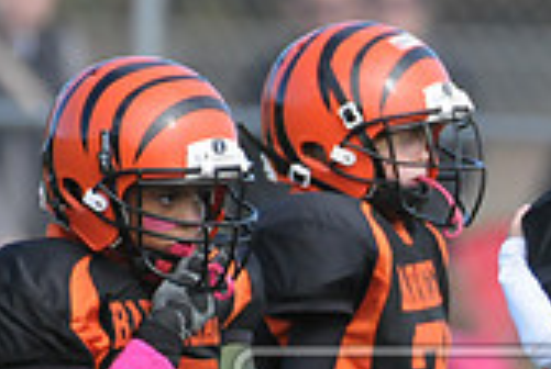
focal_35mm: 1972
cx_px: 627
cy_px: 469
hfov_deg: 1.0
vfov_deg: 0.7
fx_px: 30236
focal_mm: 380
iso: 1600
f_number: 4
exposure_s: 1/4000
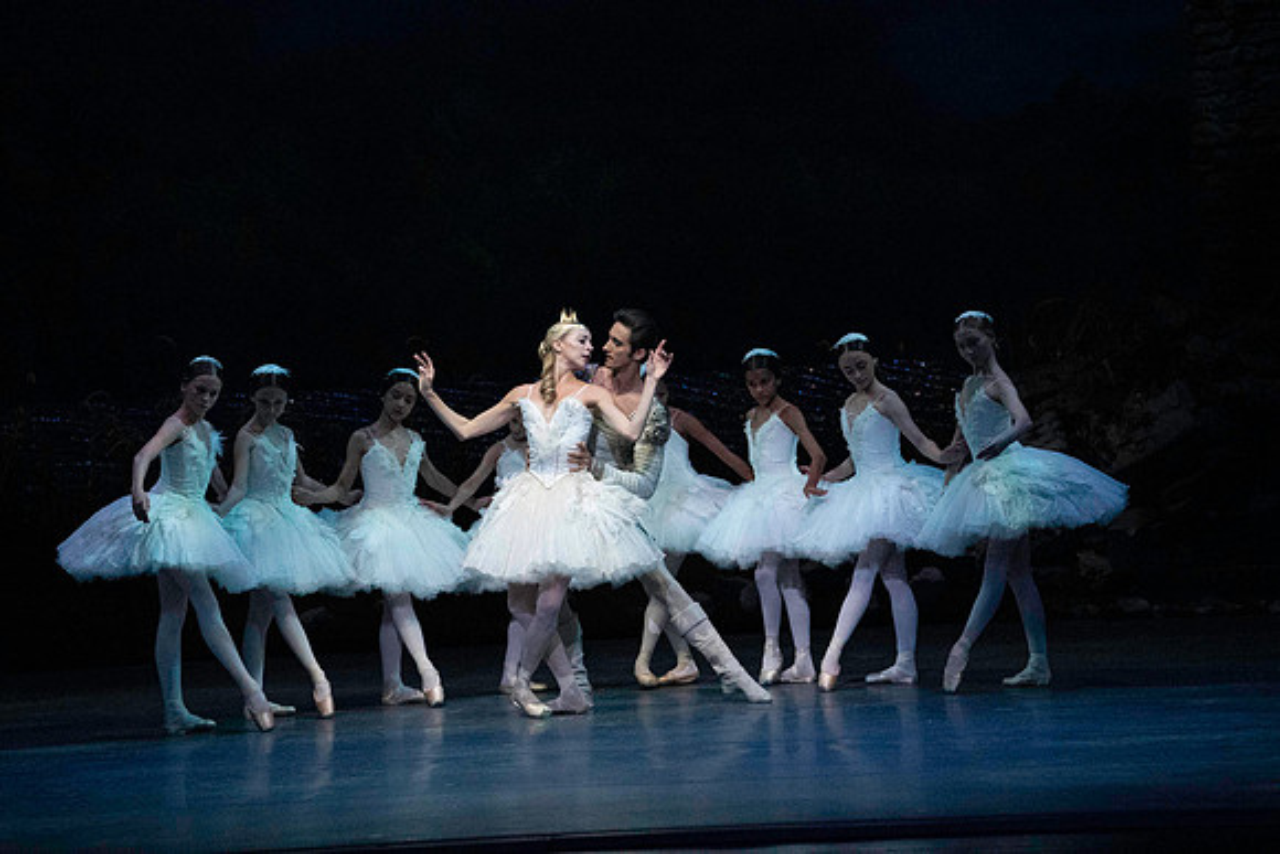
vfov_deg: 7.4
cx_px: 640
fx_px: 6615
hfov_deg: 11.1
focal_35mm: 186
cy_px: 427
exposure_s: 1/400
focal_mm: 186
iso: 25600
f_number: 5
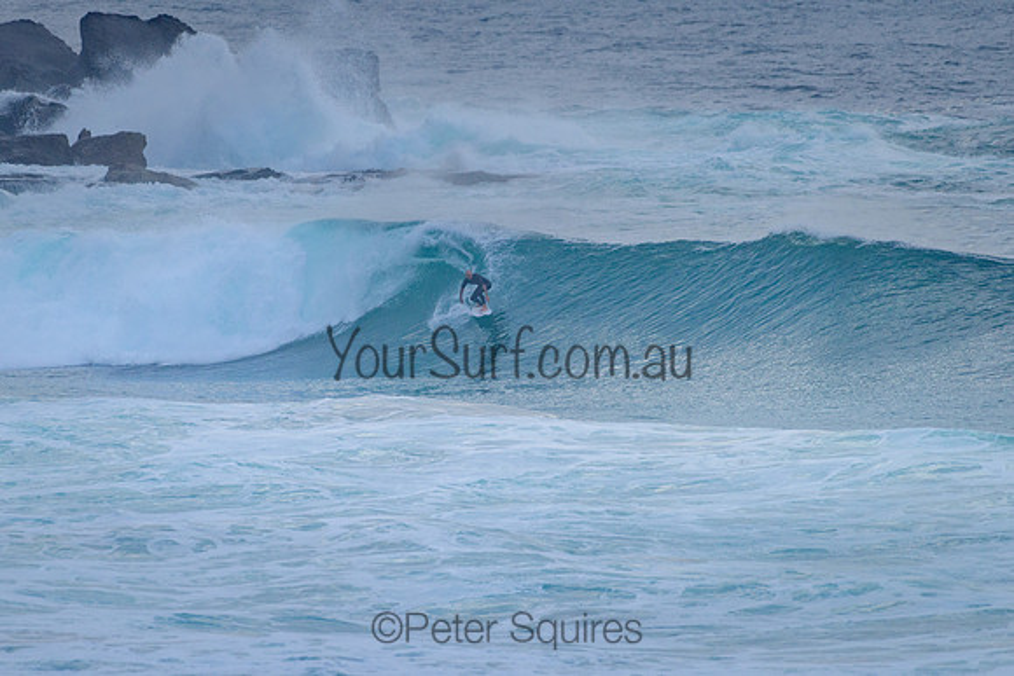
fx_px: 17275
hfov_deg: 3.4
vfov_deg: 2.2
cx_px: 467
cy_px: 299
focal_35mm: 613
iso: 640
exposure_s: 1/2000
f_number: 5.6
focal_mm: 500
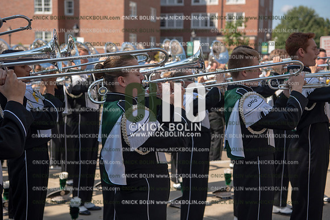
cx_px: 165
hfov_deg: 34.5
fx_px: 532
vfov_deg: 23.4
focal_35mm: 58
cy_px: 110
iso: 400
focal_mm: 58
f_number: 5
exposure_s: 1/1250
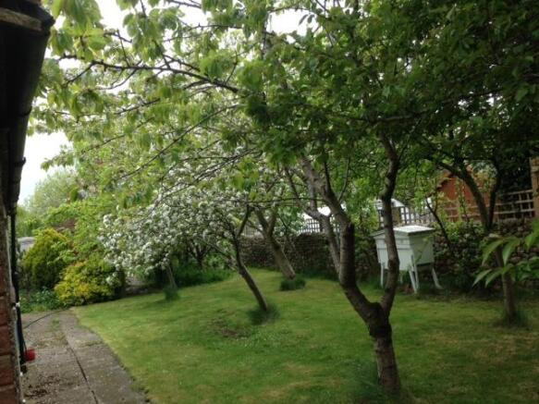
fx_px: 514
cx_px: 270
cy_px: 202
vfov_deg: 42.9
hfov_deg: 55.4
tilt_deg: +0.3
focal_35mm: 33
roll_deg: +7.1
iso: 50
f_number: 2.4
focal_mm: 4.12
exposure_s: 1/324
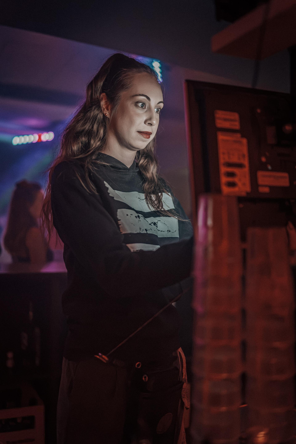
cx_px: 148
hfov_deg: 37.9
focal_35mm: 35
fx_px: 432
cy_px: 222
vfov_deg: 54.4
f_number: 1.2
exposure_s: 1/50
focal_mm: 35
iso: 6400
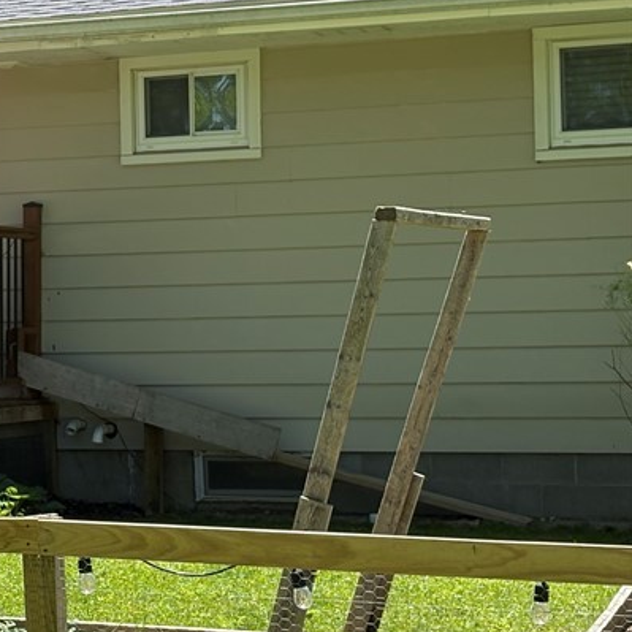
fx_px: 2437
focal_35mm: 118
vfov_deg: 14.8
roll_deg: +1.8
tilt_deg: +0.0
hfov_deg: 14.2
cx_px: -176
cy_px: 271
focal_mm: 5.96
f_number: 1.6
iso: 40
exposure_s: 1/1453
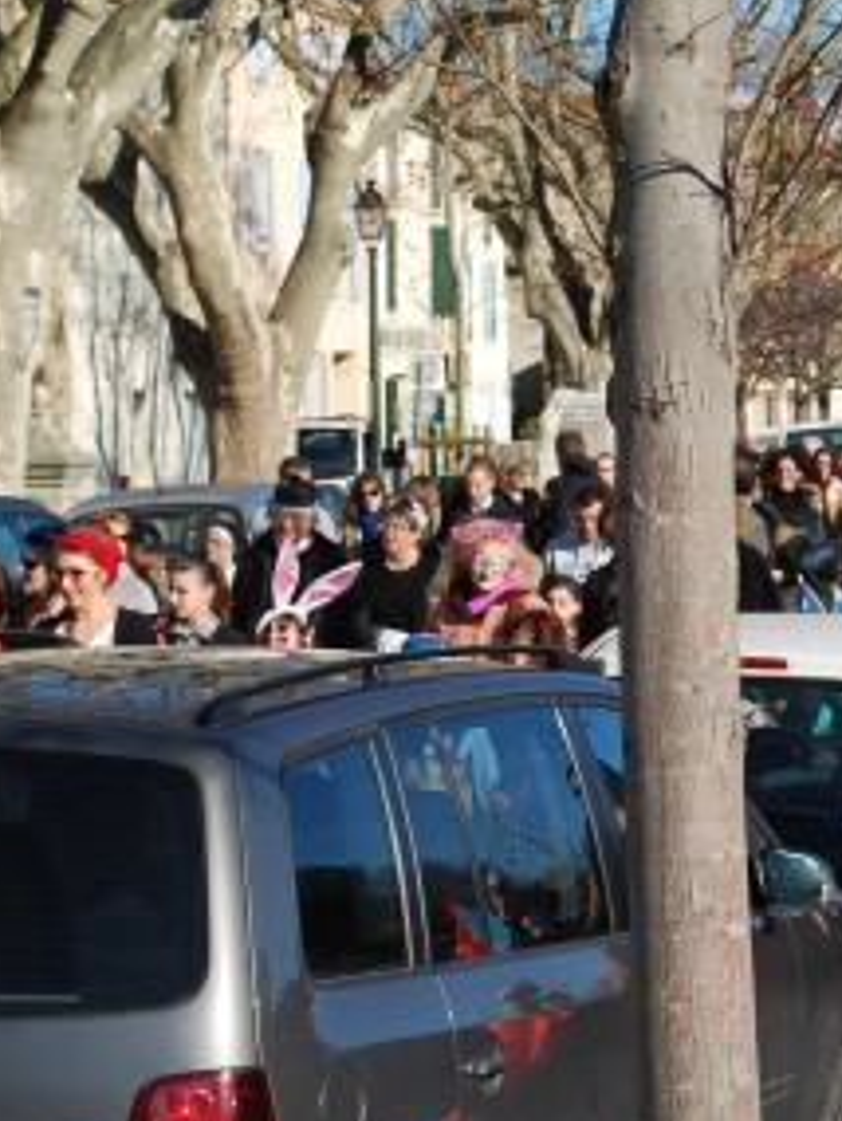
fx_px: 4734
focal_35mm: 146
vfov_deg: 13.5
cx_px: 1102
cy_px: 502
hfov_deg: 10.0
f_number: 8
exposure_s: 1/250
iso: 100
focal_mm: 45
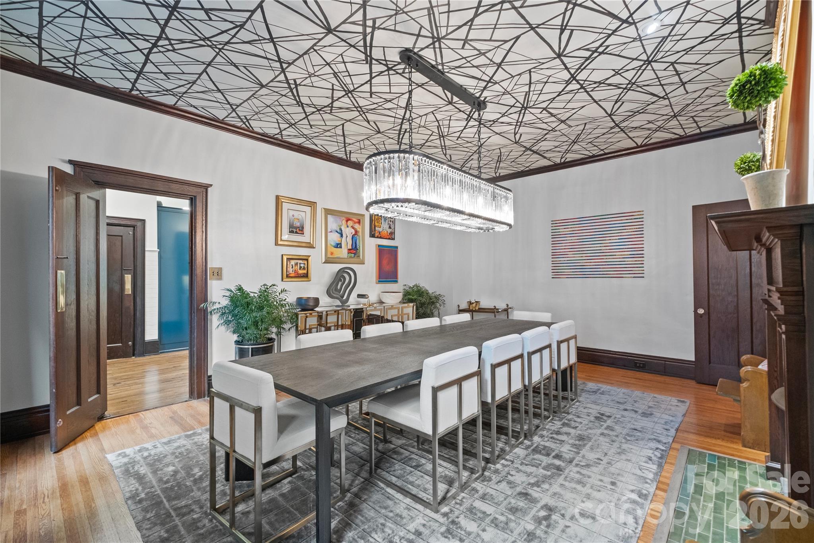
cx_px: 407
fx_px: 339
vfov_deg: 77.3
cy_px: 272
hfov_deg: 100.4
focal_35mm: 15
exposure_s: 1/3
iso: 800
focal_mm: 10
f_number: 4.5
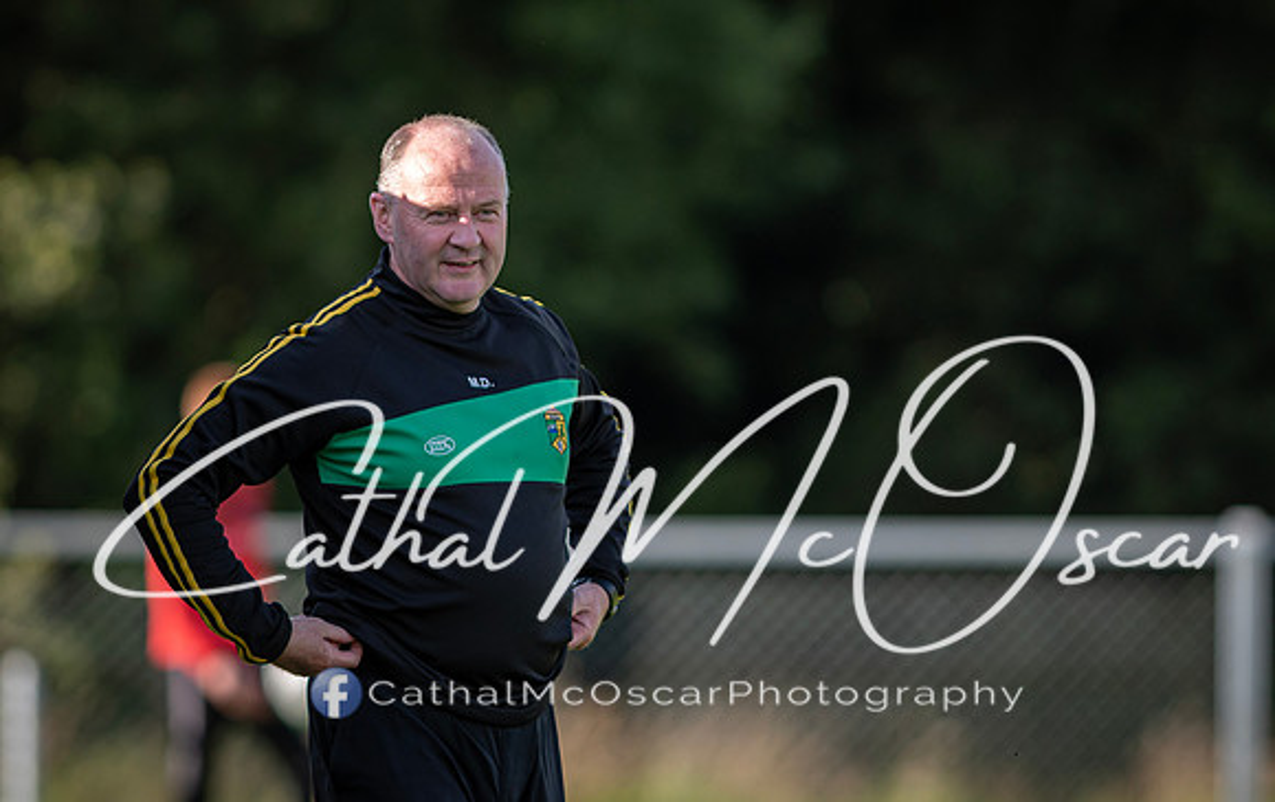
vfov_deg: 2.1
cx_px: 517
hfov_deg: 3.3
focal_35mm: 638
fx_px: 22216
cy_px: 548
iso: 220
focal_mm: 300
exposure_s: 1/1600
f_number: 2.8
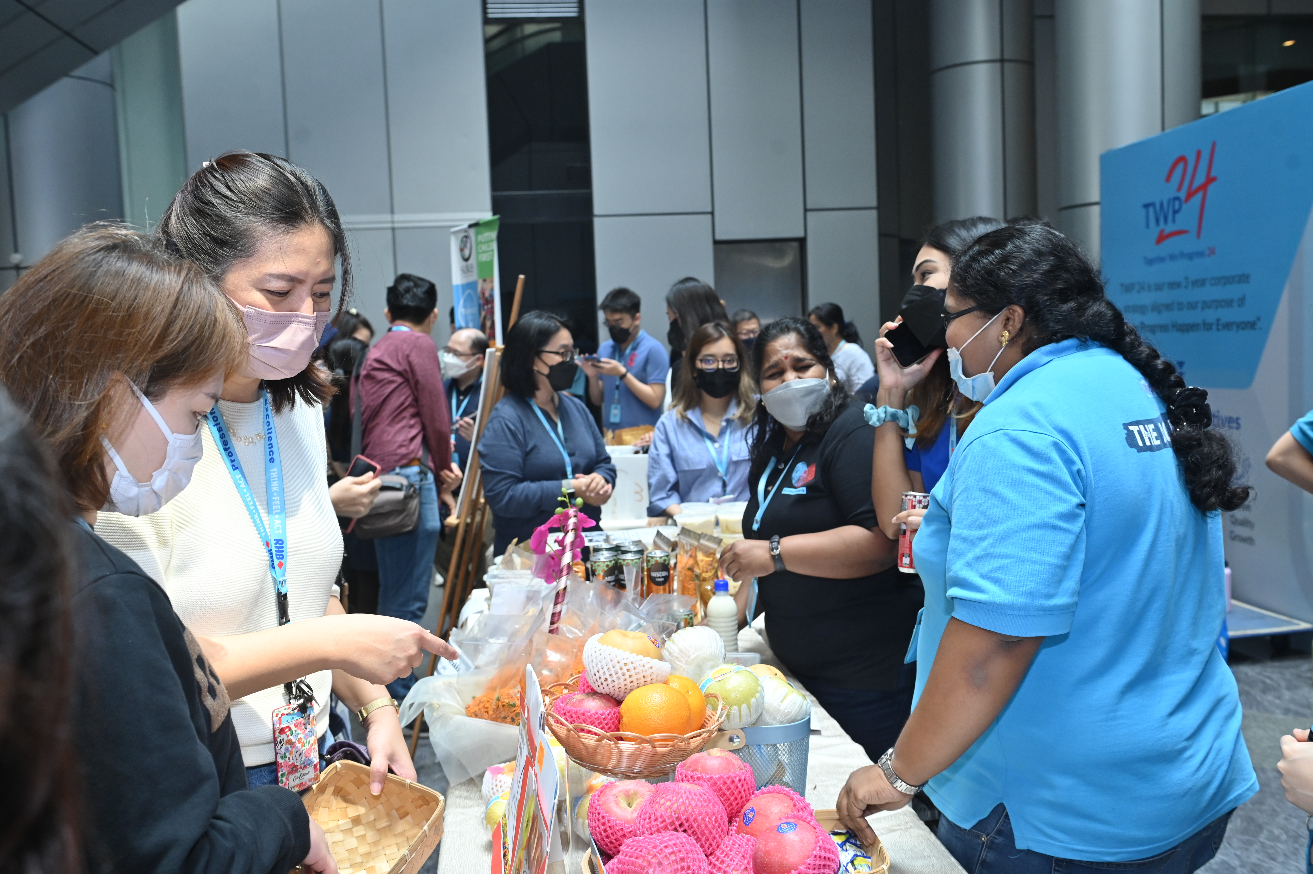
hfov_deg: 58.7
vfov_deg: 41.1
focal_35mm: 32
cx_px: 656
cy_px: 437
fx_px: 1167
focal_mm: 32
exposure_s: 1/125
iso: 1000
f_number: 4.5
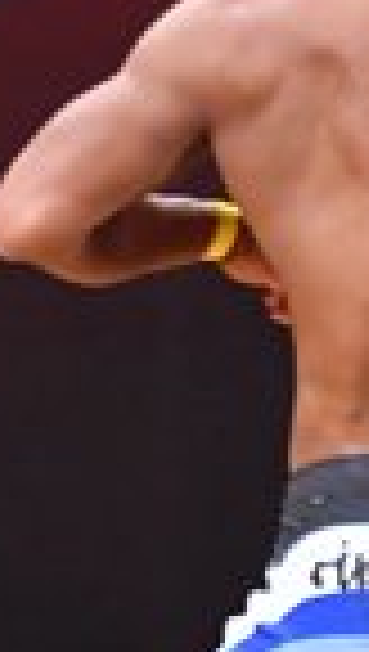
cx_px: 241
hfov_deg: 1.0
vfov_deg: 1.7
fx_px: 21759
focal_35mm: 1256
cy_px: 472
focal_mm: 150
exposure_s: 1/400
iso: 3200
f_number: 5.6
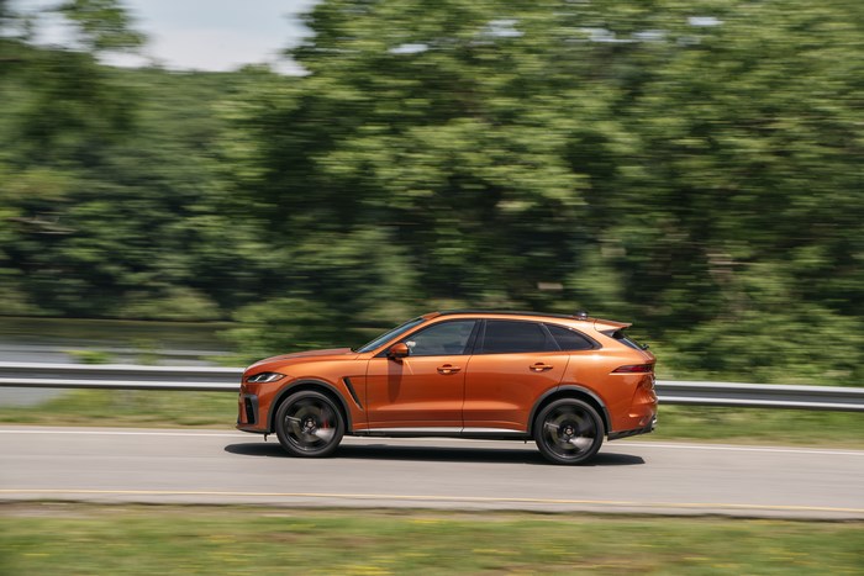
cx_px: 432
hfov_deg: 15.2
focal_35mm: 135
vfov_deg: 10.2
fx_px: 3240
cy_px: 288
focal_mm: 135
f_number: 11
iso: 80
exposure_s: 1/30
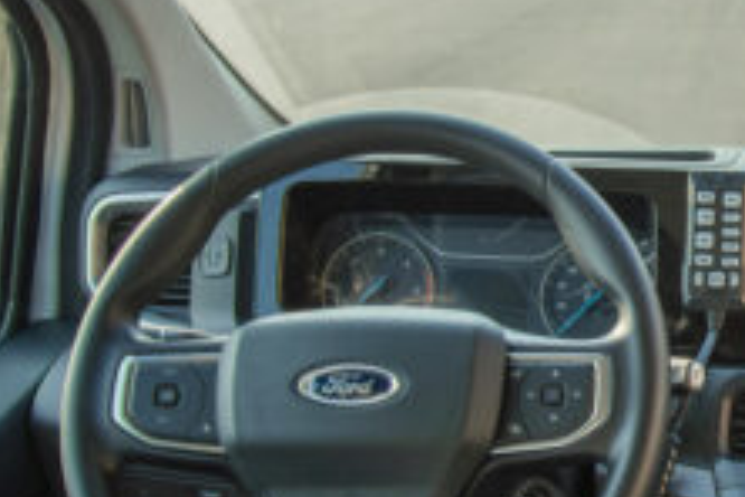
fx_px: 1345
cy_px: 277
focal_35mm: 65
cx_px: 889
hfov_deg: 27.3
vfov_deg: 20.9
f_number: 4
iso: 100
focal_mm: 24
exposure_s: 1/320
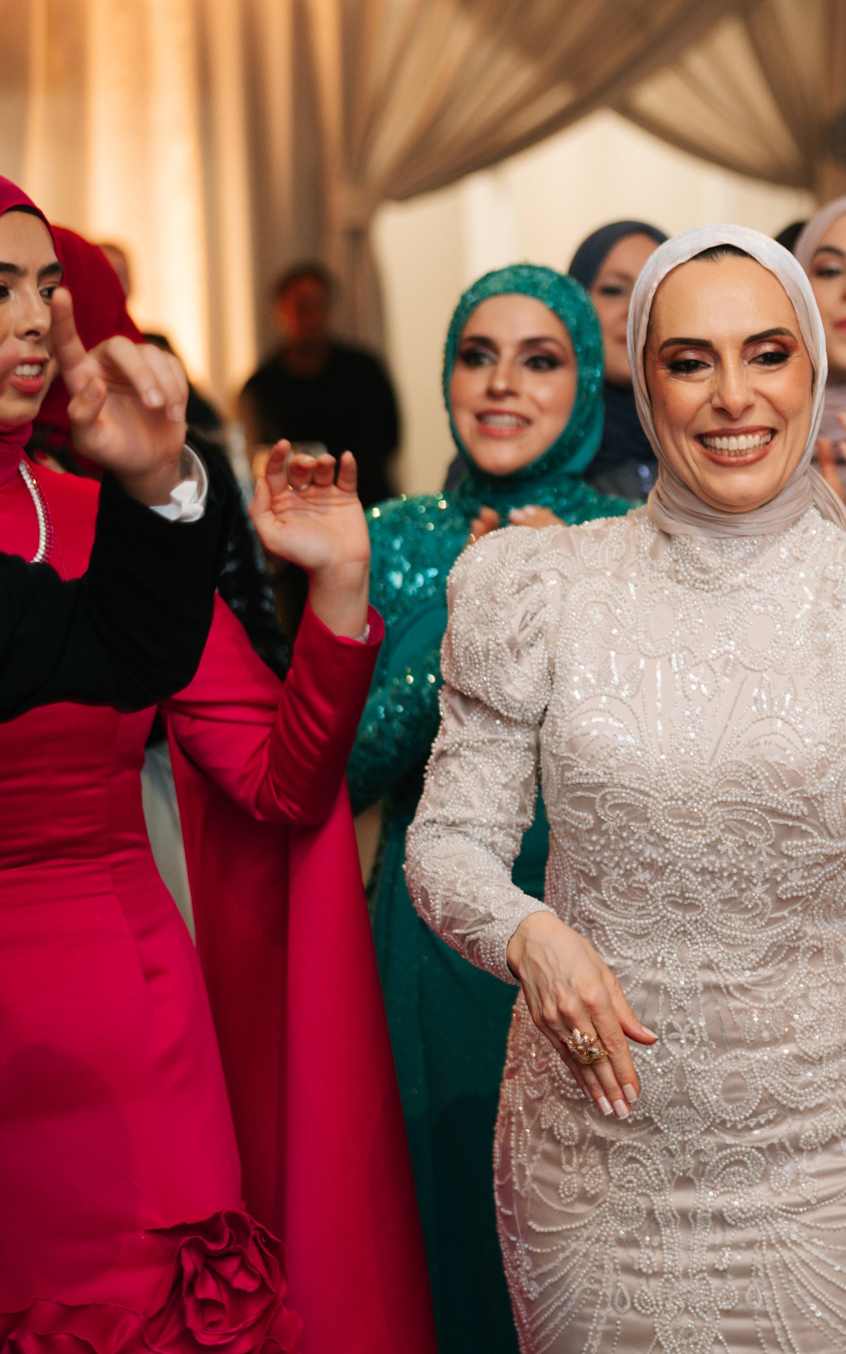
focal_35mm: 96
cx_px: 960
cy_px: 679
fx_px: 3541
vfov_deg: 21.6
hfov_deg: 13.3
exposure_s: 1/160
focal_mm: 61
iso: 640
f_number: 2.4
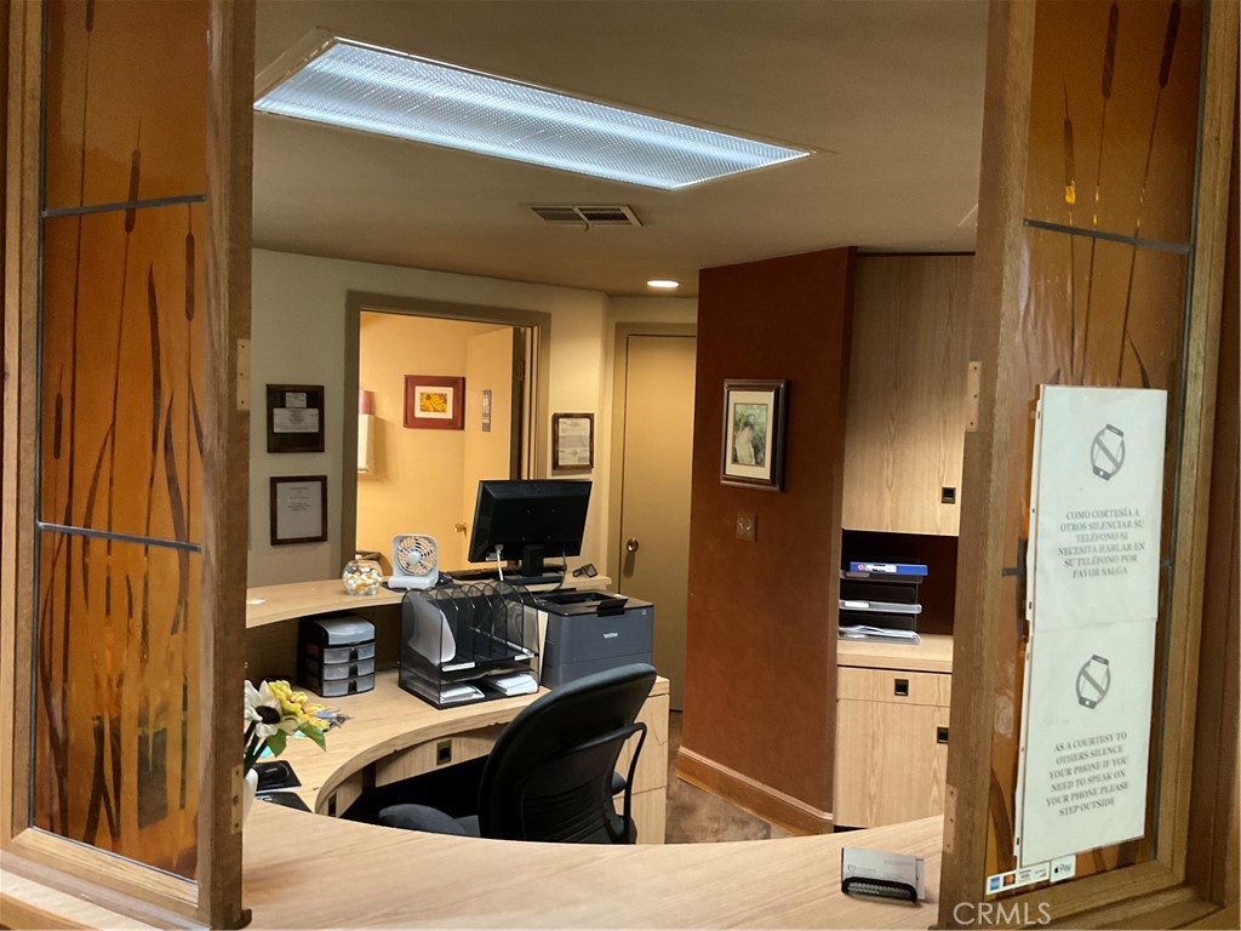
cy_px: 466
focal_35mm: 29
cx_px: 620
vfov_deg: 48.2
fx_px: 1040
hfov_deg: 61.7
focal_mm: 3
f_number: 1.8
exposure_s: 1/33
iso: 200
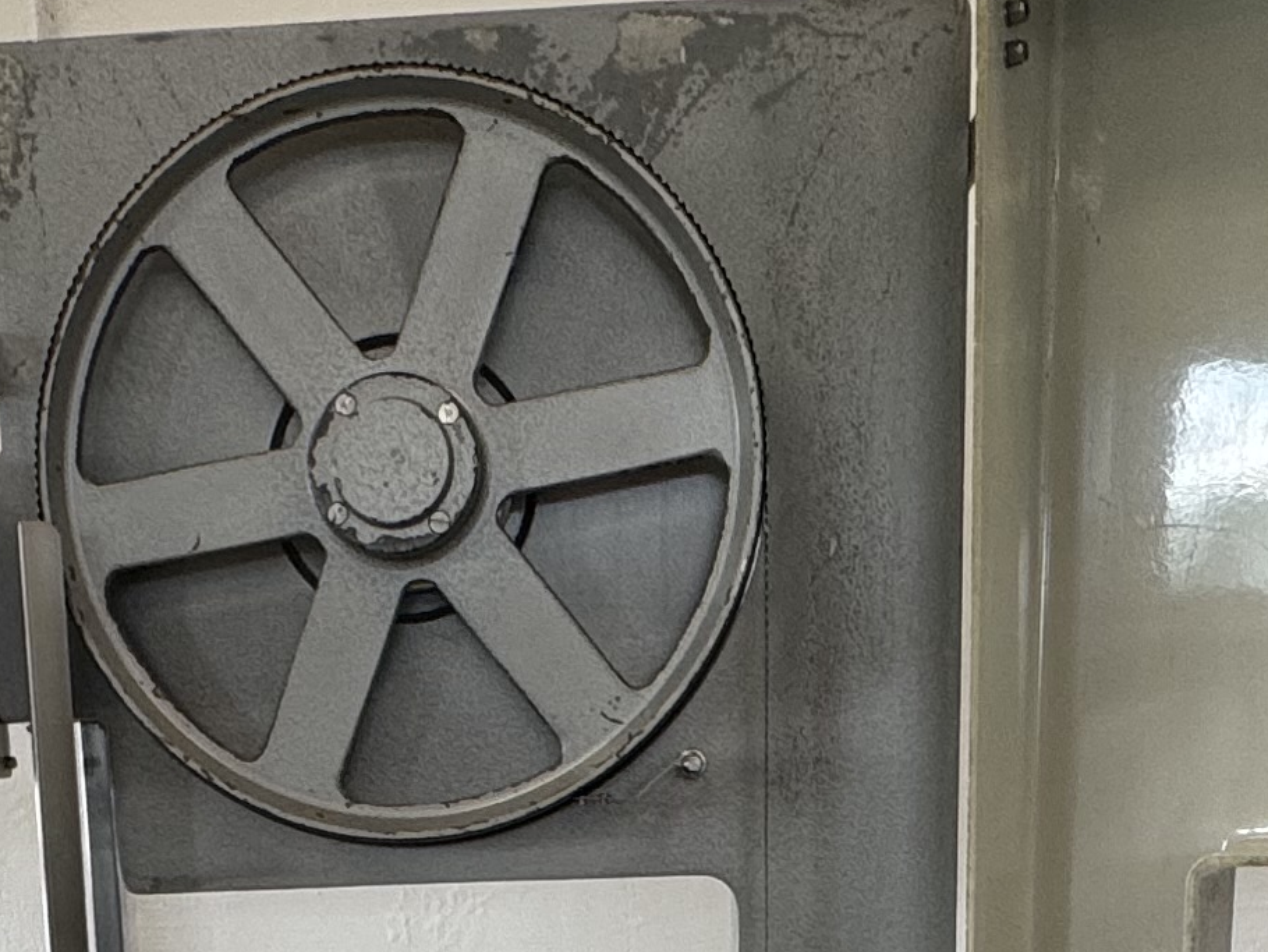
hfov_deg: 31.0
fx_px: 2272
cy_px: 1328
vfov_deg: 20.9
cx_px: 461
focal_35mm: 62
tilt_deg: -13.5
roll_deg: +2.0
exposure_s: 1/100
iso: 80
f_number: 2.2
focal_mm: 2.22
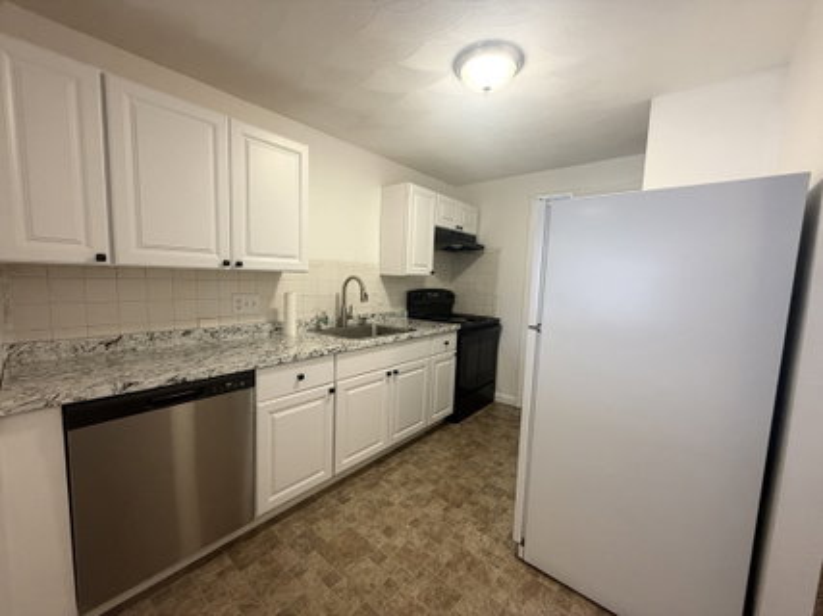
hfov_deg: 102.1
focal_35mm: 14
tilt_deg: -5.8
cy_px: 308
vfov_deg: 85.6
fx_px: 333
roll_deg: -1.9
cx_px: 412
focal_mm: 2.22
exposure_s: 1/120
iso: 250
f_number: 2.2
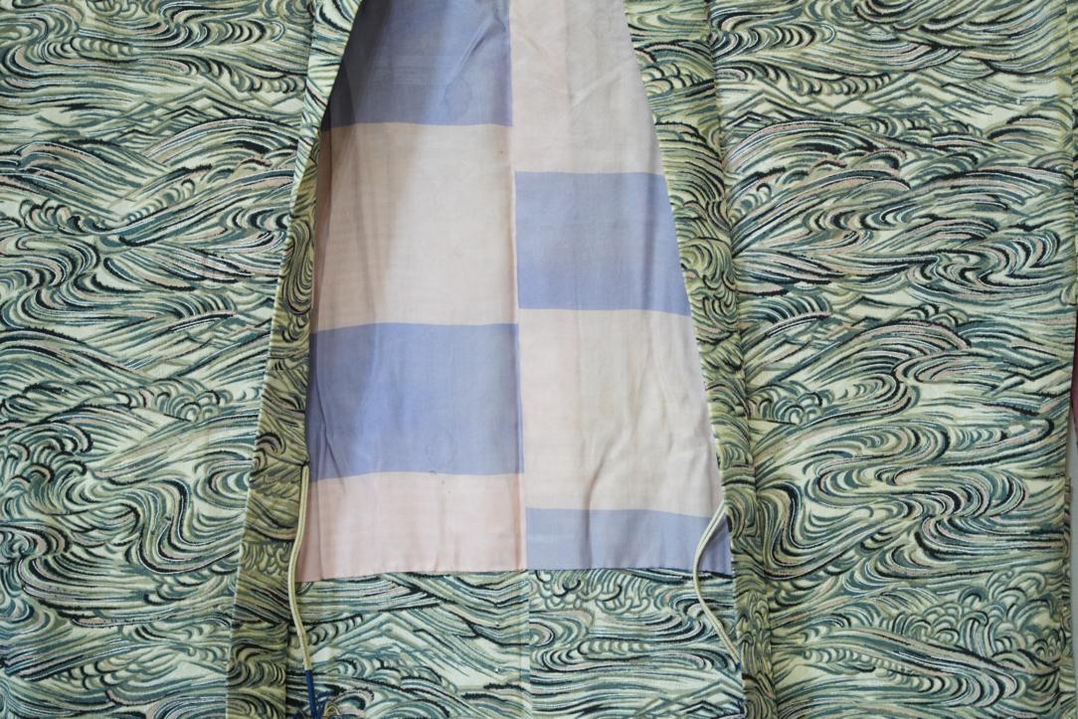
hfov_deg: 19.5
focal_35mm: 105
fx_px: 3144
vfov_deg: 13.0
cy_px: 360
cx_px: 539
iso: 1250
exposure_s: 1/125
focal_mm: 105
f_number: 4
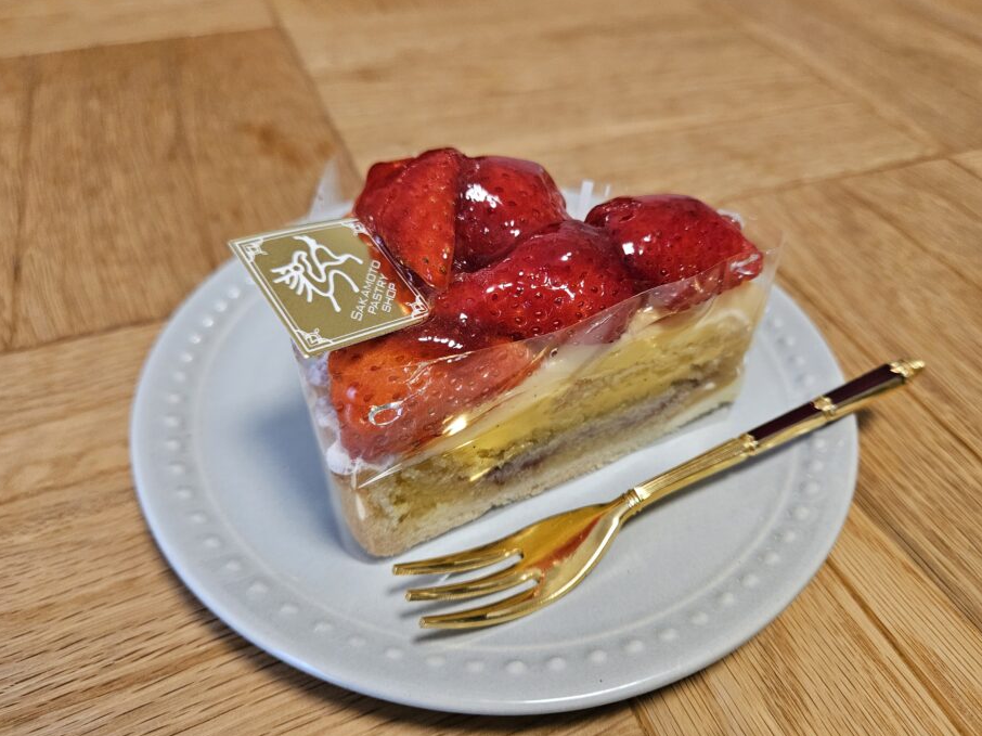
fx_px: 737
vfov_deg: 53.0
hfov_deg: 67.3
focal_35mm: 26
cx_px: 515
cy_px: 369
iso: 640
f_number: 1.8
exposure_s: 1/100
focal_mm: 5.4
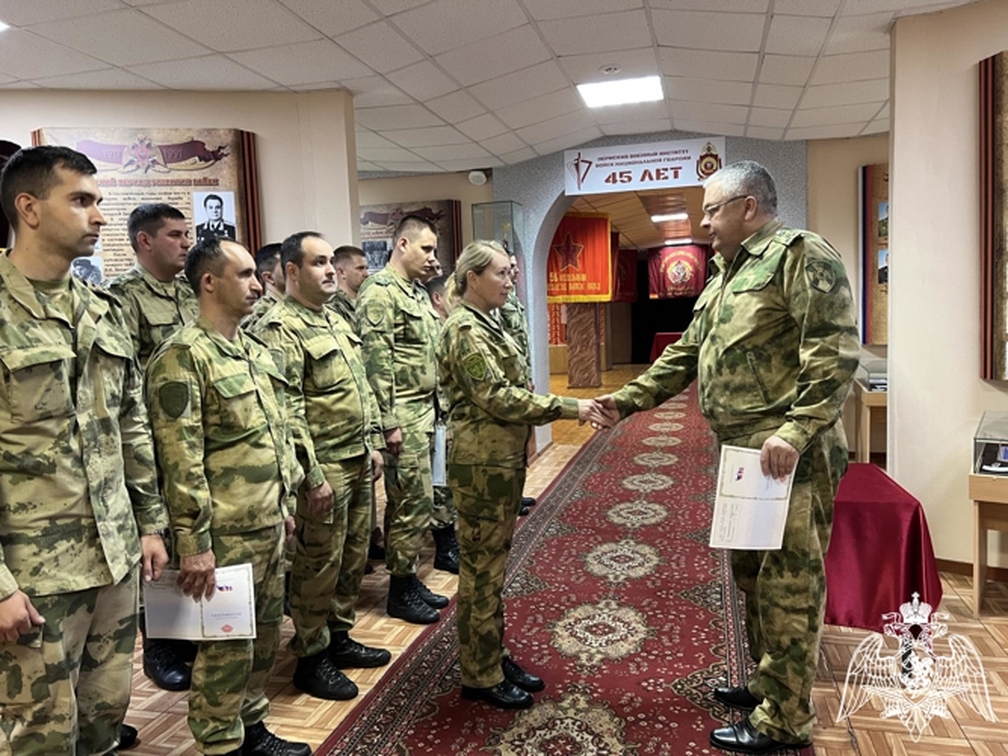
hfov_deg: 67.3
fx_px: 757
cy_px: 378
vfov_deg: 53.0
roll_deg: +1.8
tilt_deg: -5.0
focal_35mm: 26
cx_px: 504
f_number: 1.5
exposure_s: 1/50
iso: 250
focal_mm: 5.7
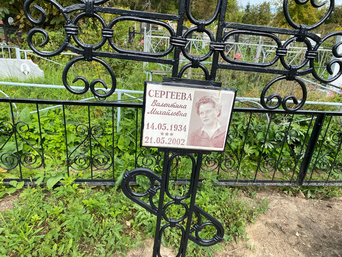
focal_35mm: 26
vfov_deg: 53.1
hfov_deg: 67.3
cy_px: 128
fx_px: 257
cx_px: 171
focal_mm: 4.25
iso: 32
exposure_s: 1/1182
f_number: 1.8
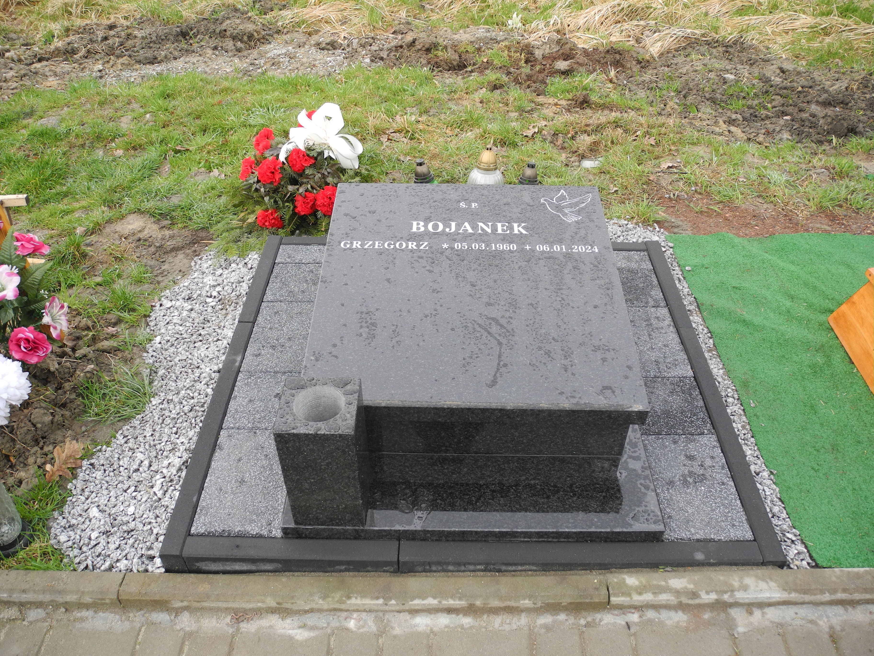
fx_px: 707
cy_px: 328
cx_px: 437
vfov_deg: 49.7
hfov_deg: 63.4
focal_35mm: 28
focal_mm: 6
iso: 100
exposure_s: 1/320
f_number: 2.8
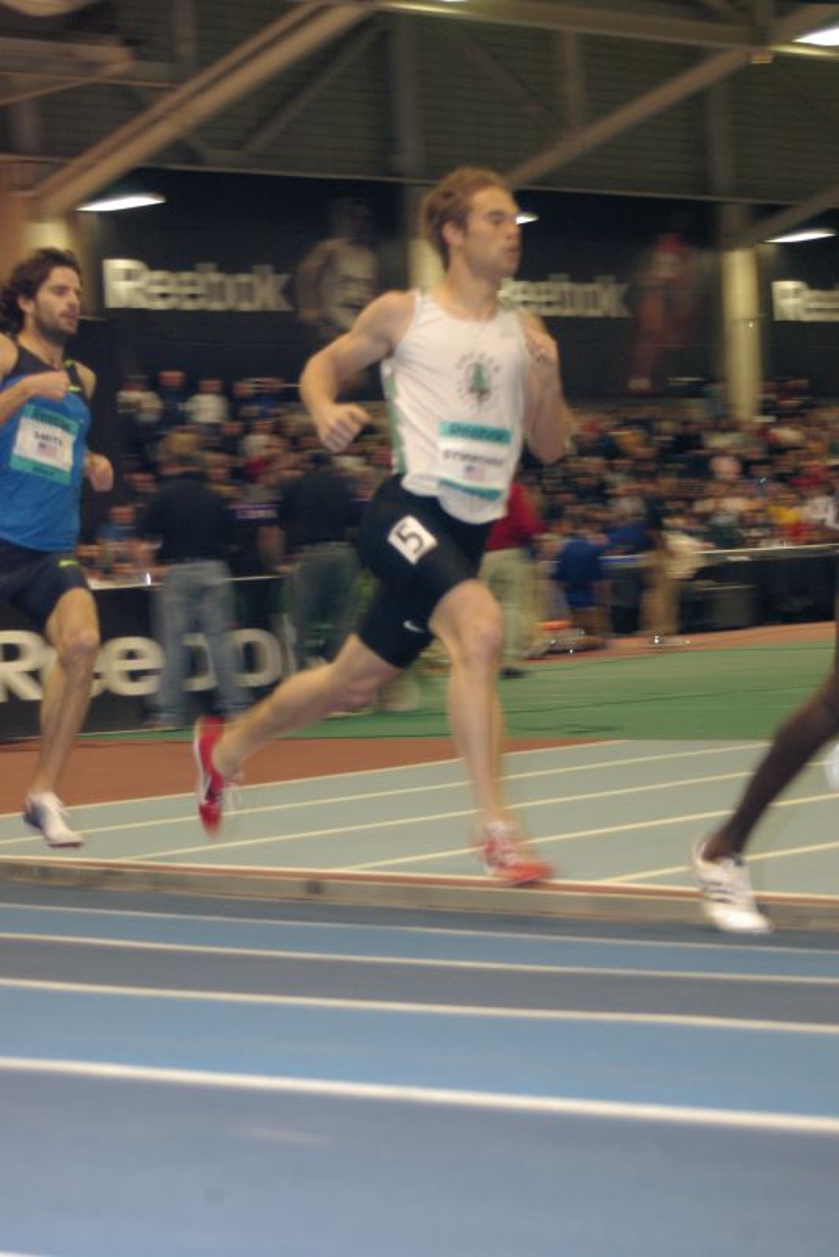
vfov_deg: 24.6
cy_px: 628
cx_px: 420
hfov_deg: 16.6
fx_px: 2881
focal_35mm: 82
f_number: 5.6
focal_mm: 55
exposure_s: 1/80
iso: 800
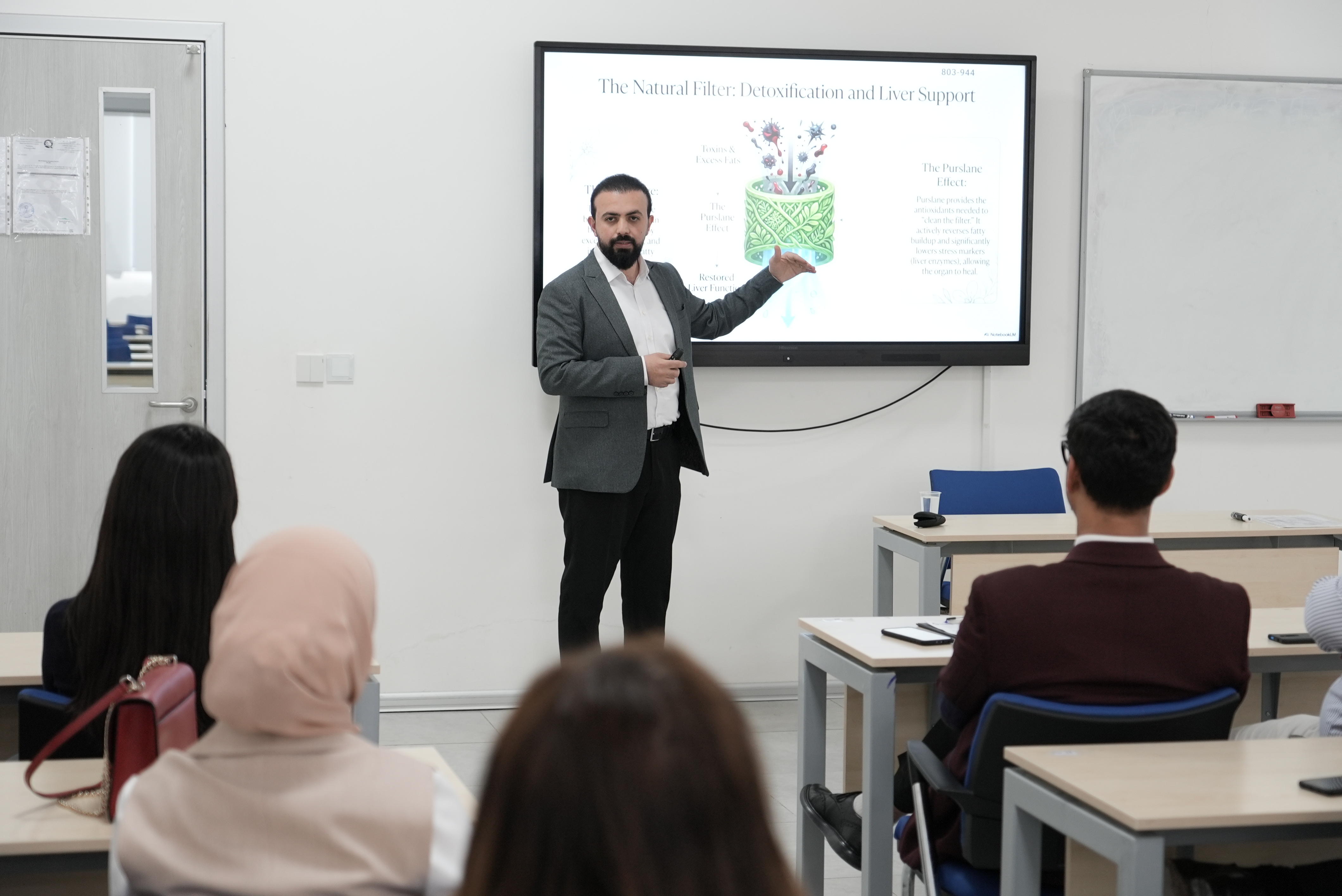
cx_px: 671
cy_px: 448
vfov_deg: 21.6
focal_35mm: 63
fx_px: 2350
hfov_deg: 31.9
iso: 1000
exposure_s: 1/100
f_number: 4
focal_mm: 63
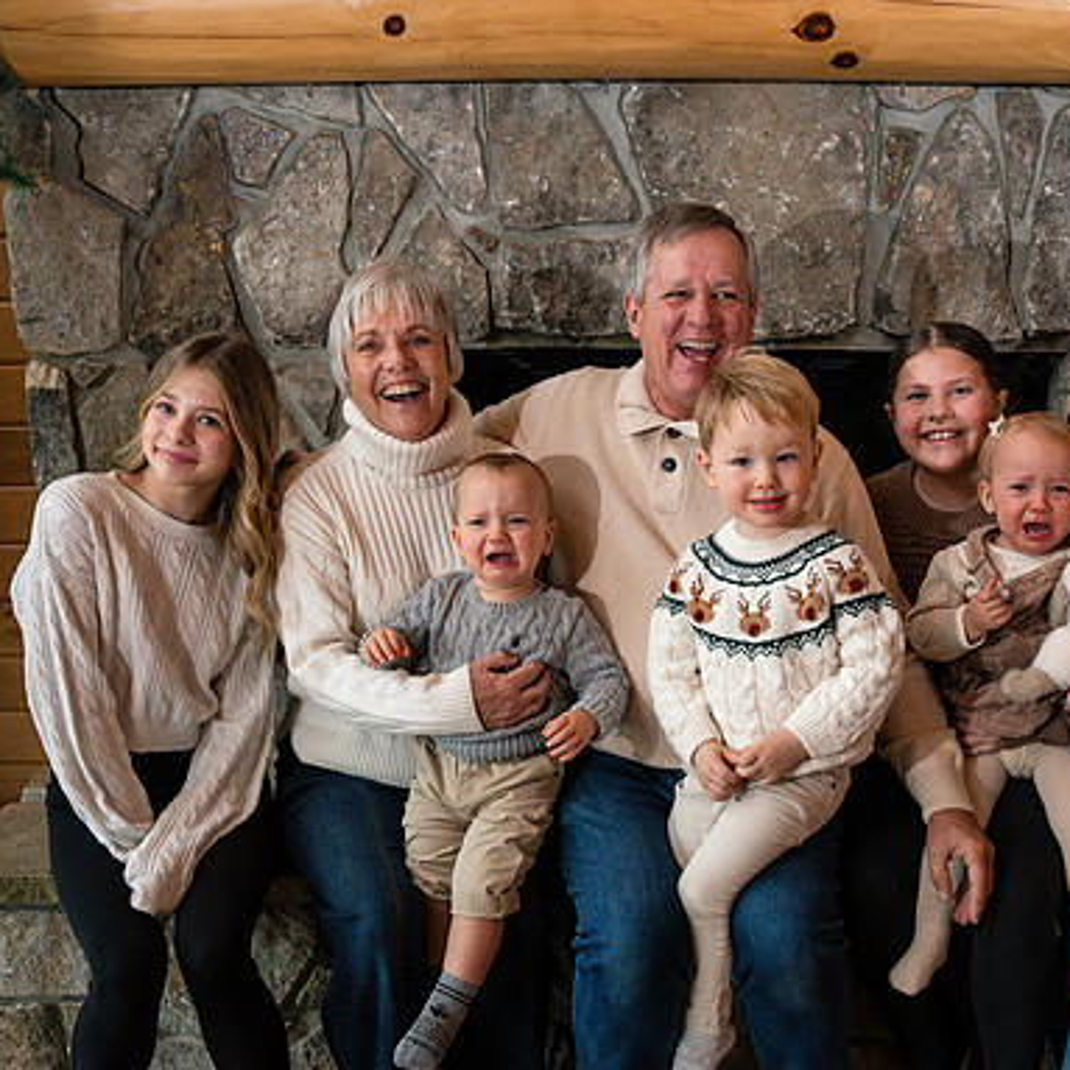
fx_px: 1399
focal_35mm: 40
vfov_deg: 41.5
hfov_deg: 41.6
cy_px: 690
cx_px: 666
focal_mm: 24
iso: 800
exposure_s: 1/250
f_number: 4.5
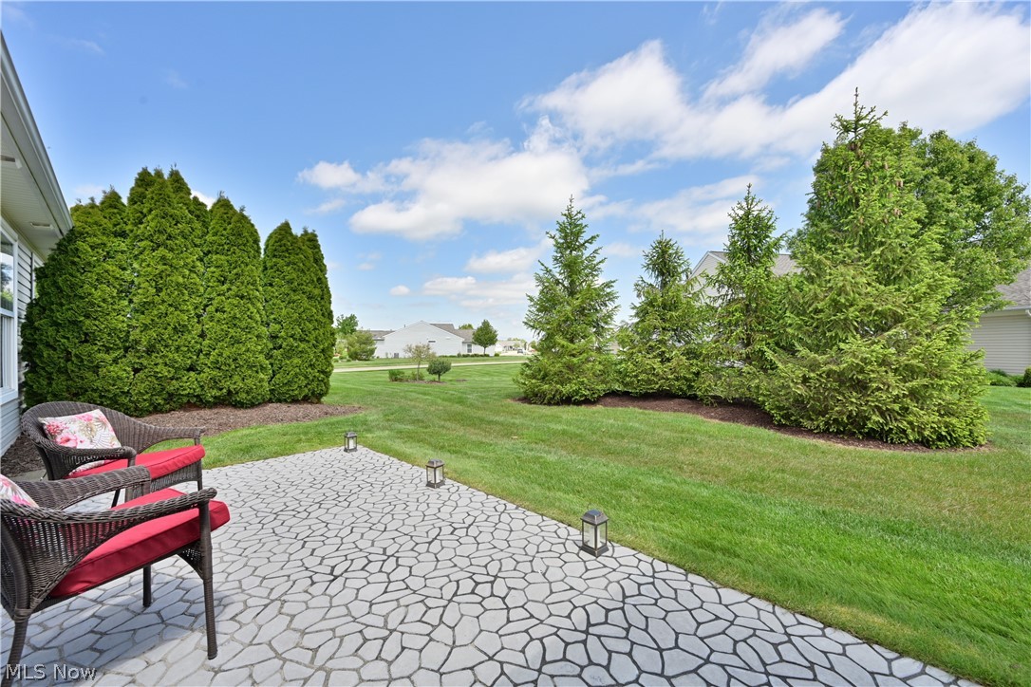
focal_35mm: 14
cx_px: 516
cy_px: 344
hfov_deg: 104.3
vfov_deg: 81.2
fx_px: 401
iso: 400
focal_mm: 14
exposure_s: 1/400
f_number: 9
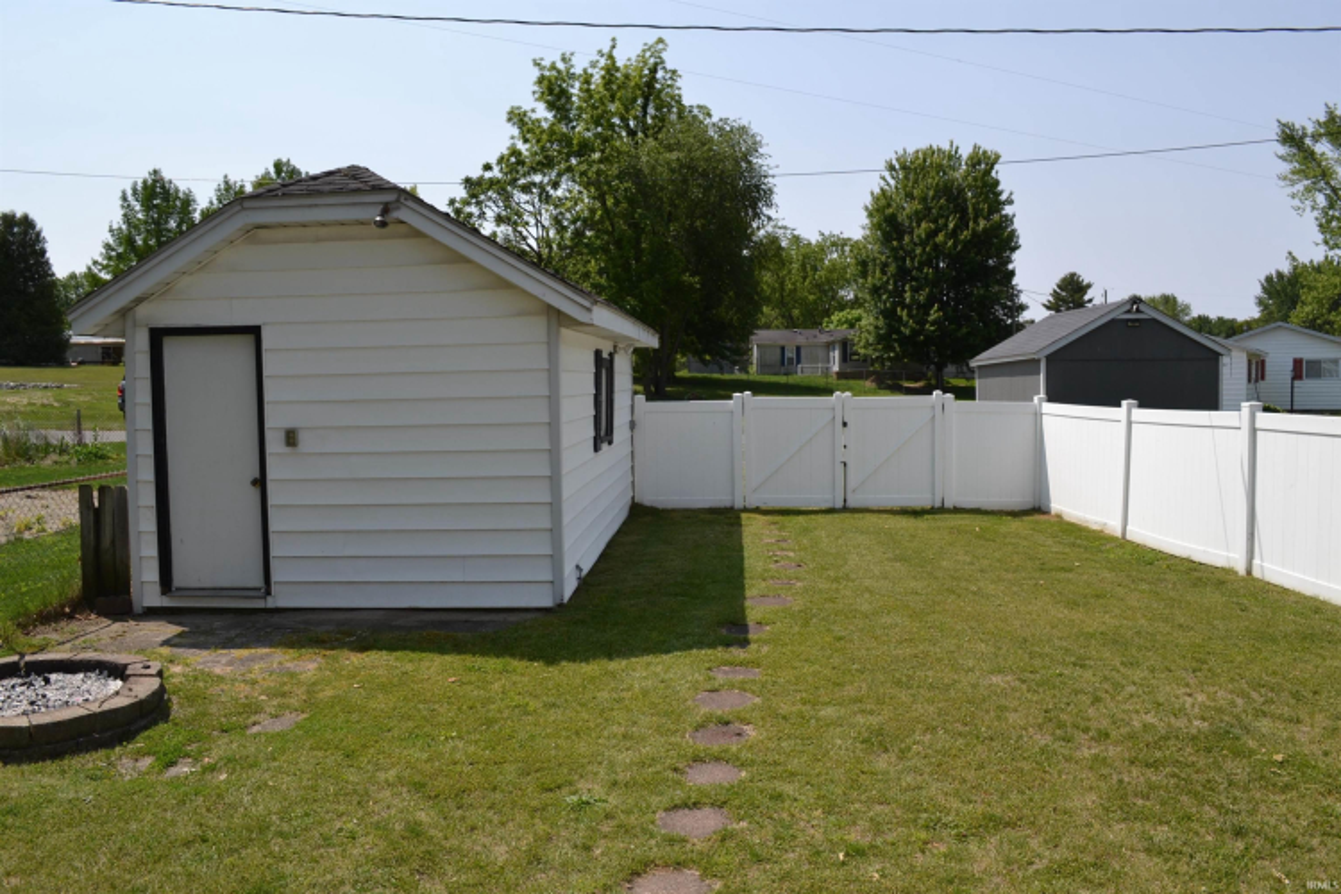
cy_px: 447
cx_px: 670
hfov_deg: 67.4
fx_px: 1006
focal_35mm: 27
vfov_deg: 47.9
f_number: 8
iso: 100
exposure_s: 1/250
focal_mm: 18
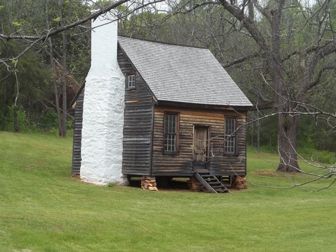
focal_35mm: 90
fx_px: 874
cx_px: 175
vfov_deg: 16.4
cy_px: 127
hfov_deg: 21.8
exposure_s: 1/250
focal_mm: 15.4
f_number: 4.5
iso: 64
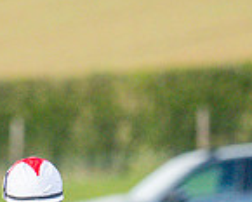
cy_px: 251
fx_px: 25485
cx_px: -94
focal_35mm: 3417
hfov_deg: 0.6
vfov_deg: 0.5
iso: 400
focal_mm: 400
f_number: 4.5
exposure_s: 1/2000
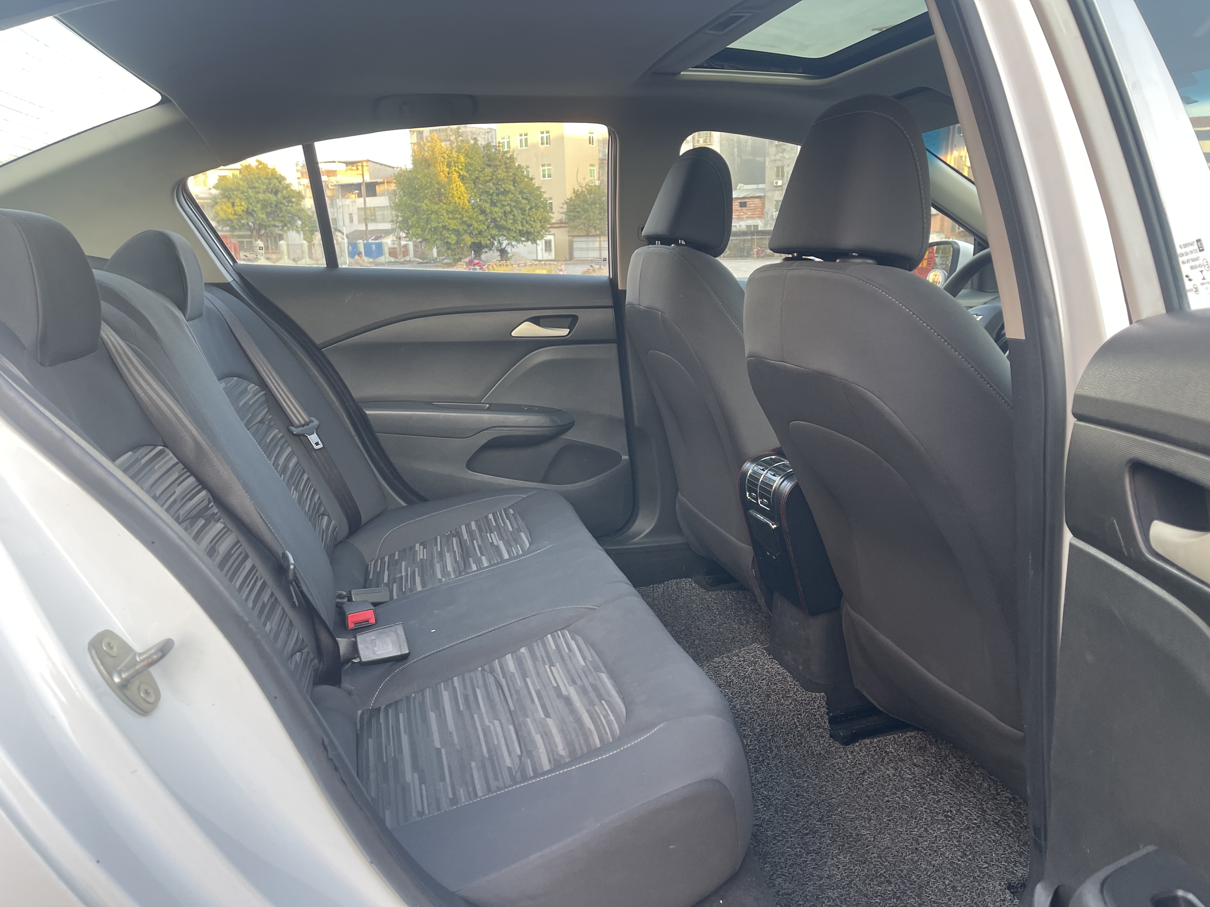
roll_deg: +1.2
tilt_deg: -14.2
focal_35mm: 25
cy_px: 454
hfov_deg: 69.4
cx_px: 605
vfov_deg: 54.9
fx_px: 874
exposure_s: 1/121
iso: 125
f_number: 1.6
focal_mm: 5.1
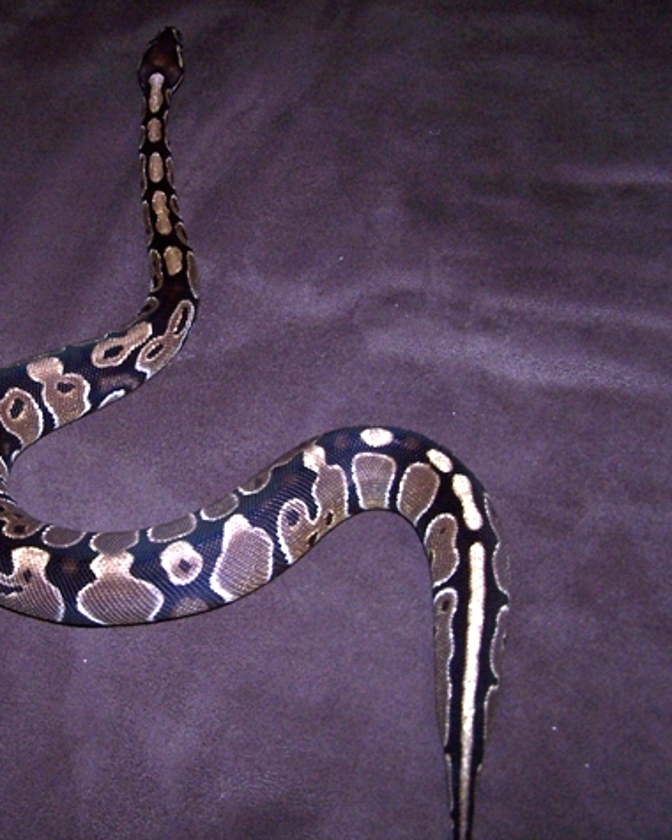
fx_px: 1243
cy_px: 421
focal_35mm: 50
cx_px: 175
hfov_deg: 29.8
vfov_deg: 37.3
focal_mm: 6.3
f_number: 2.8
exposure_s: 1/60
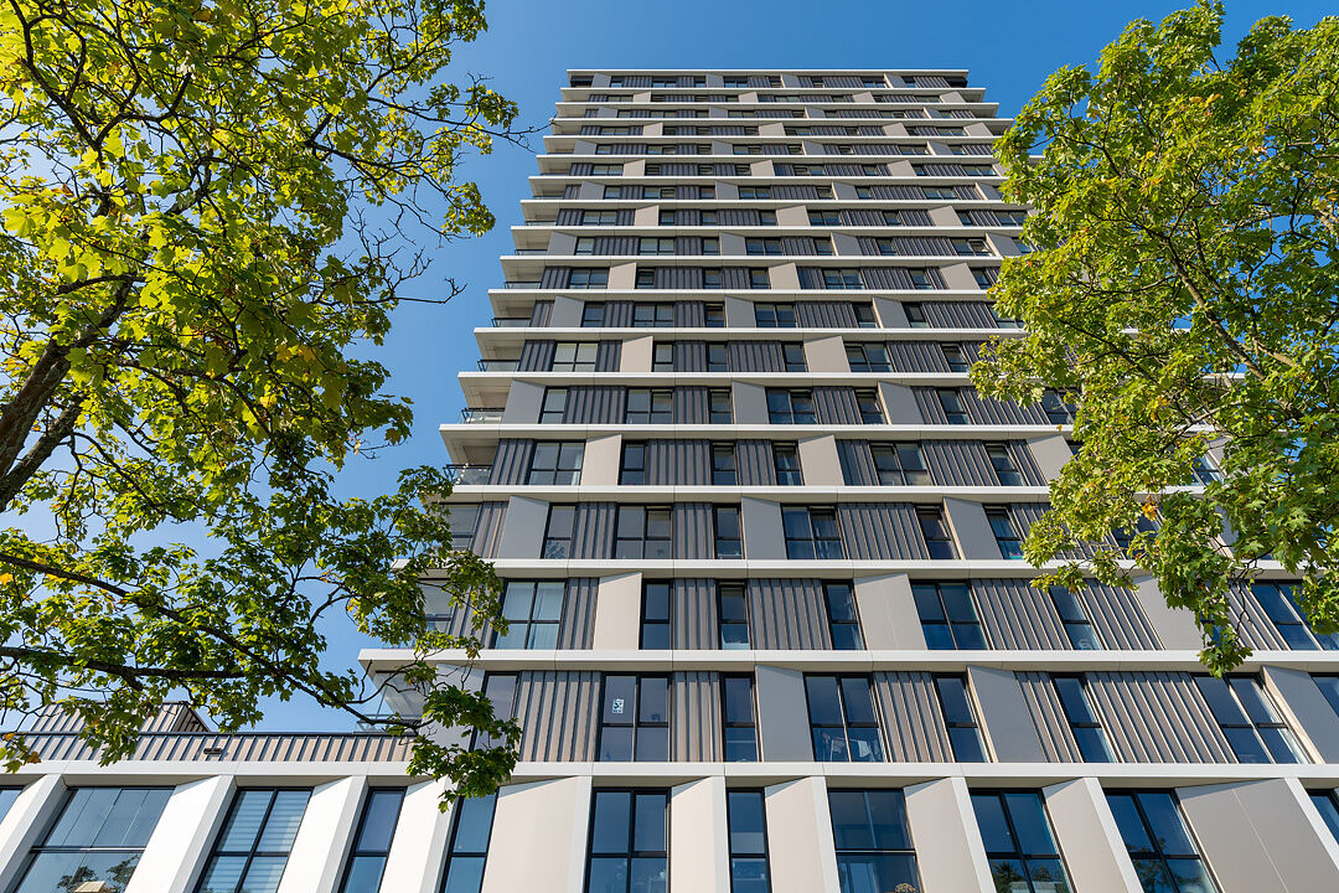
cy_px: 446
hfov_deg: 84.0
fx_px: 744
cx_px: 670
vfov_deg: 61.9
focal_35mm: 20
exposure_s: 1/400
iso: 200
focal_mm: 20
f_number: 7.1
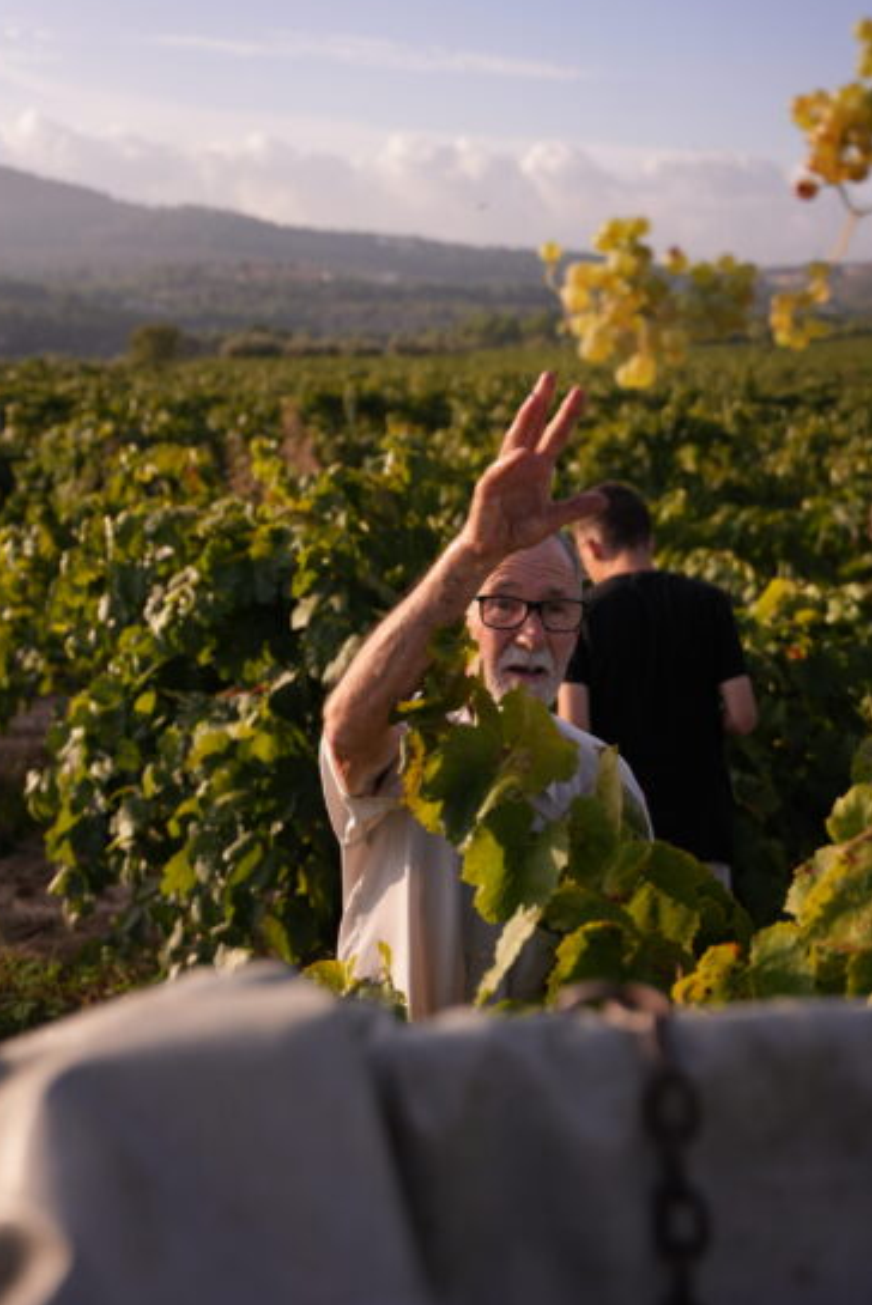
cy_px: 591
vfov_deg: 43.7
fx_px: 1624
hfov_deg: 30.0
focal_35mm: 45
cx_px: 446
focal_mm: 40.7
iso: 320
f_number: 2.8
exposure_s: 1/5000
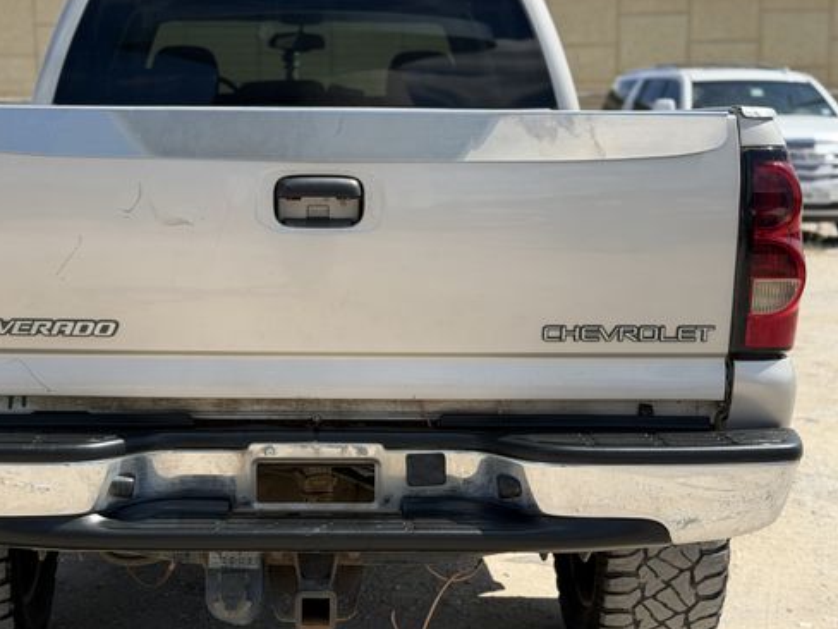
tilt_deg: -9.6
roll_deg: +0.9
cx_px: 319
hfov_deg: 30.6
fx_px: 1525
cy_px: 289
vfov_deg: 23.3
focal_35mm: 63
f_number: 1.78
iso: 64
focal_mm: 6.76
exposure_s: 1/4098
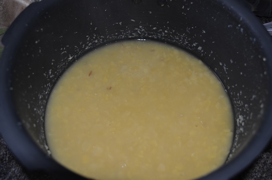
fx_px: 271
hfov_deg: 53.2
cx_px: 136
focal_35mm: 36
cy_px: 90
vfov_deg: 36.7
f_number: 4
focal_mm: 24
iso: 640
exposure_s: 1/60
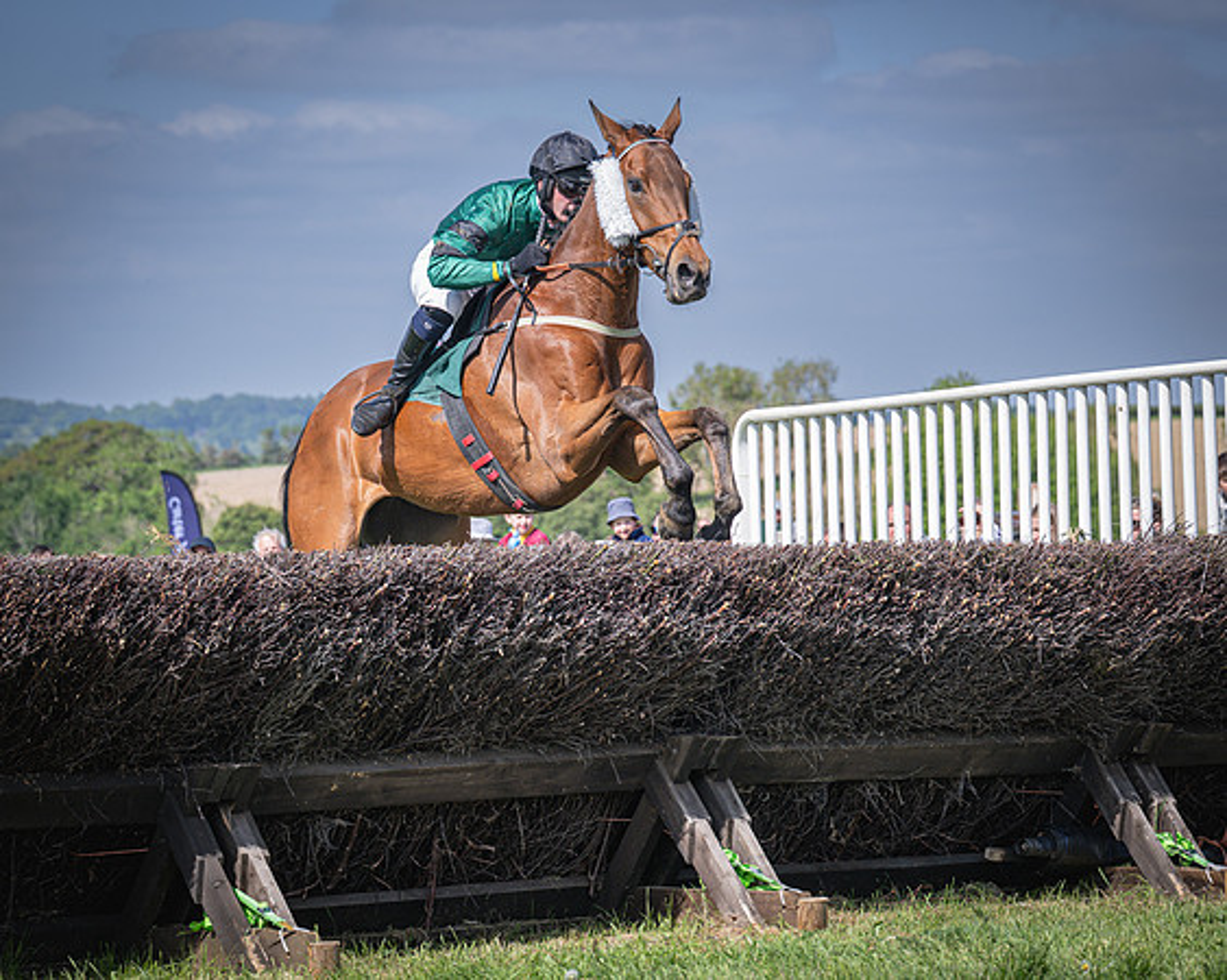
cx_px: 601
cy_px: 408
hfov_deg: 14.8
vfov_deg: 11.8
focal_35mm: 130
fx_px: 4732
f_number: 4
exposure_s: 1/1600
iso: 200
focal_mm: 86
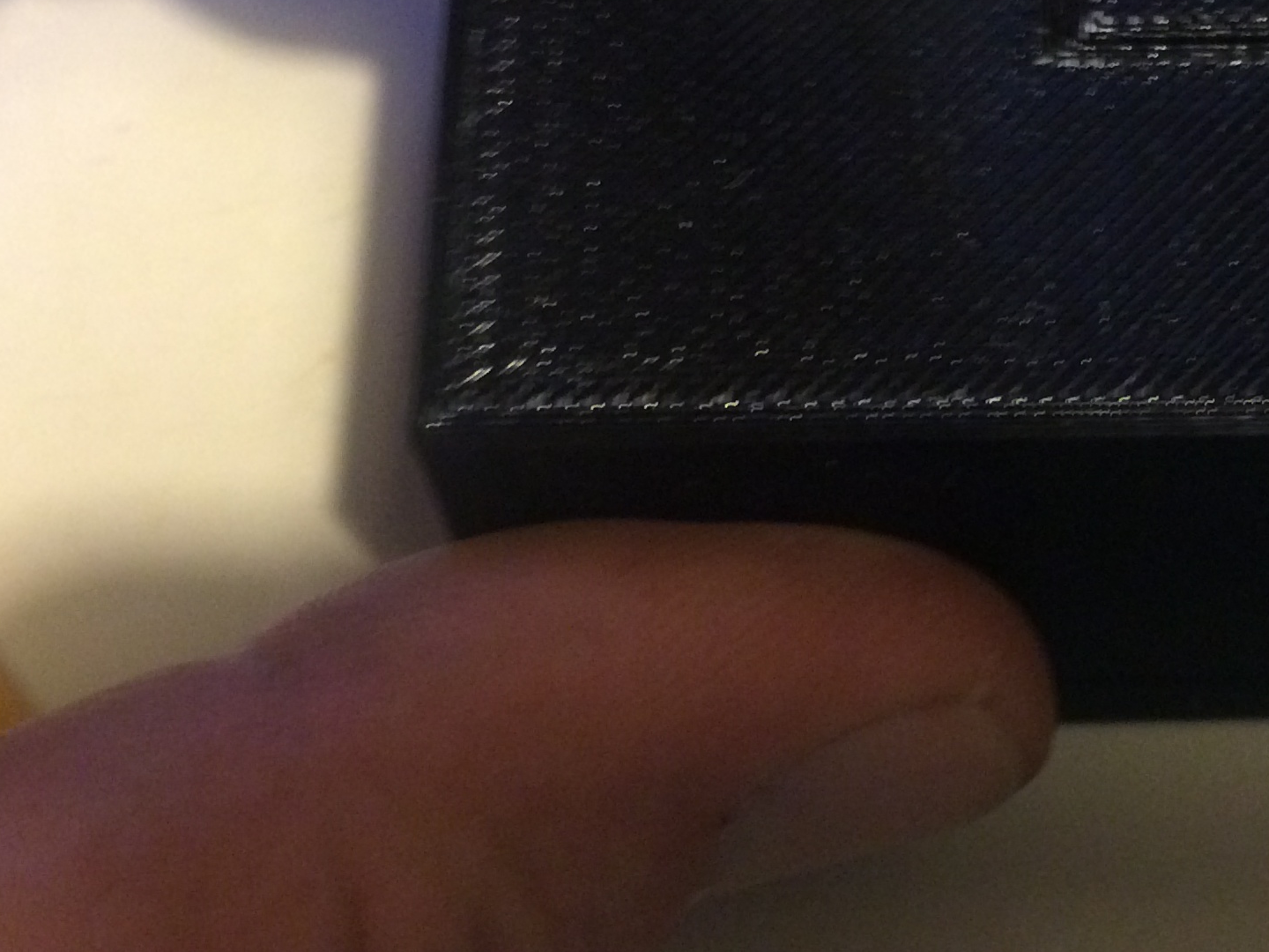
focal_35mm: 68
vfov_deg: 21.5
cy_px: 327
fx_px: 2493
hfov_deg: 28.2
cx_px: 949
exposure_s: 1/17
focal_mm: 4.12
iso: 320
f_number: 2.2
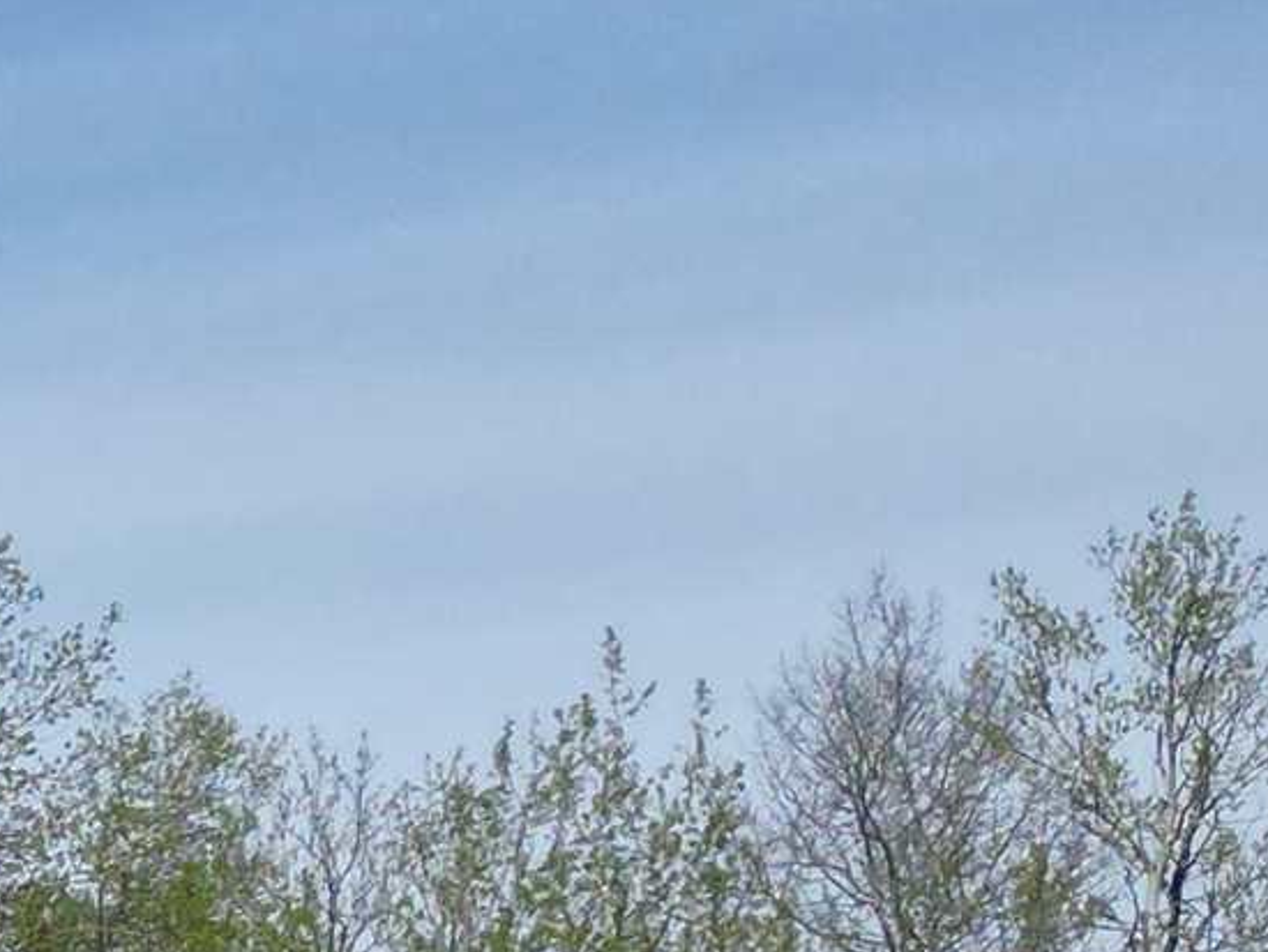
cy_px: 1858
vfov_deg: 10.3
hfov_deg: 11.7
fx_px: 4911
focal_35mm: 134
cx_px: -1879
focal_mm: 6.72
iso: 110
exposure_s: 1/4000
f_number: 1.7
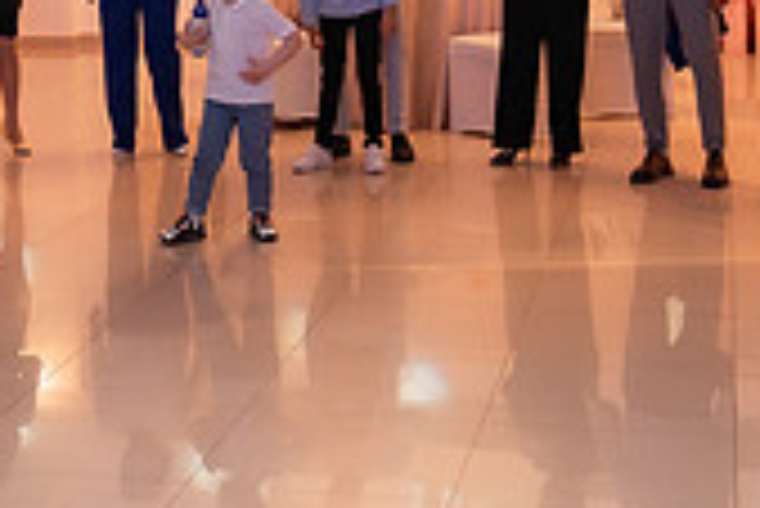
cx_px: 157
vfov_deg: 14.0
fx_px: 2049
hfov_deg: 20.8
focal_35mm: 97
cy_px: 21
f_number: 2.8
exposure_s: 1/200
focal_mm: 24
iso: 1600
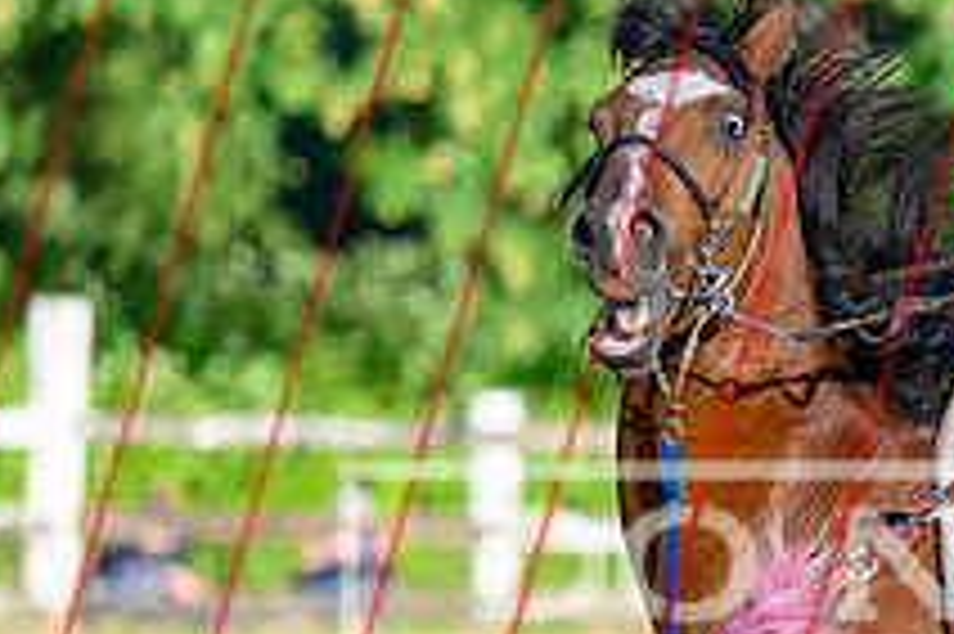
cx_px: 1197
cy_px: 643
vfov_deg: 3.0
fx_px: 11968
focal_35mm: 452
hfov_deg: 4.5
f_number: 2.8
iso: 280
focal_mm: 145
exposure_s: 1/2500
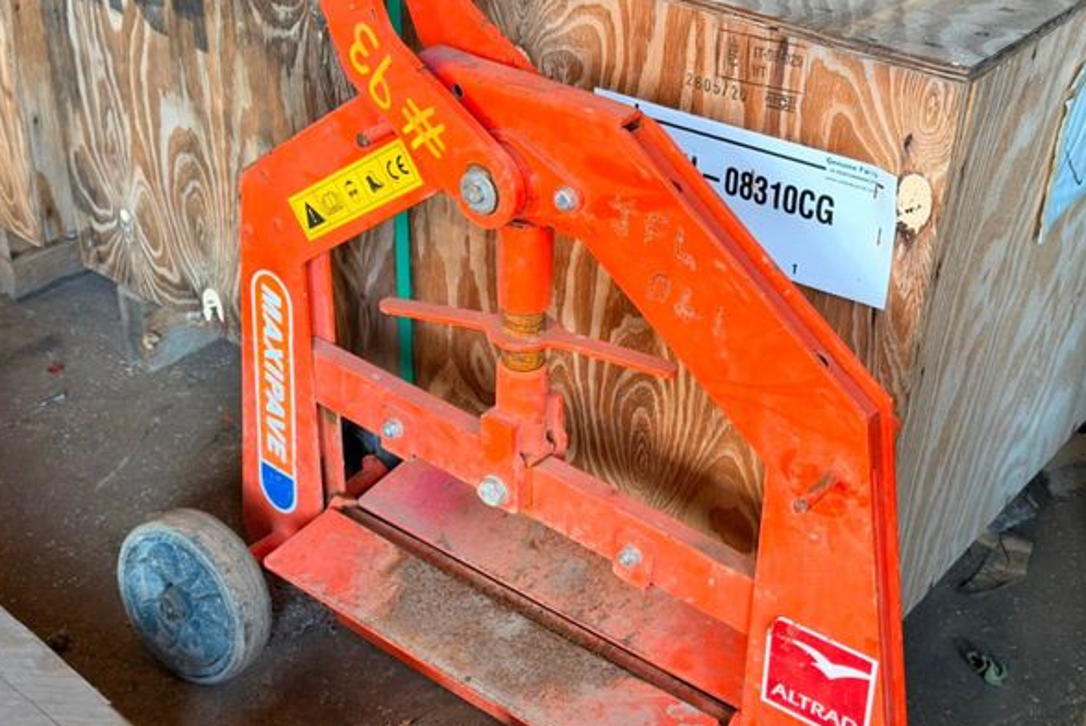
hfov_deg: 38.9
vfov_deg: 26.5
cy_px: 367
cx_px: 533
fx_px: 1539
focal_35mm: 51
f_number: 1.78
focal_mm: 6.76
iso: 250
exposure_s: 1/50
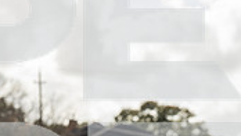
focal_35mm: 164
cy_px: 196
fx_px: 1048
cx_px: -105
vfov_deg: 7.3
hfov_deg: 12.5
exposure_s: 1/250
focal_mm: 47
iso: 100
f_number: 8
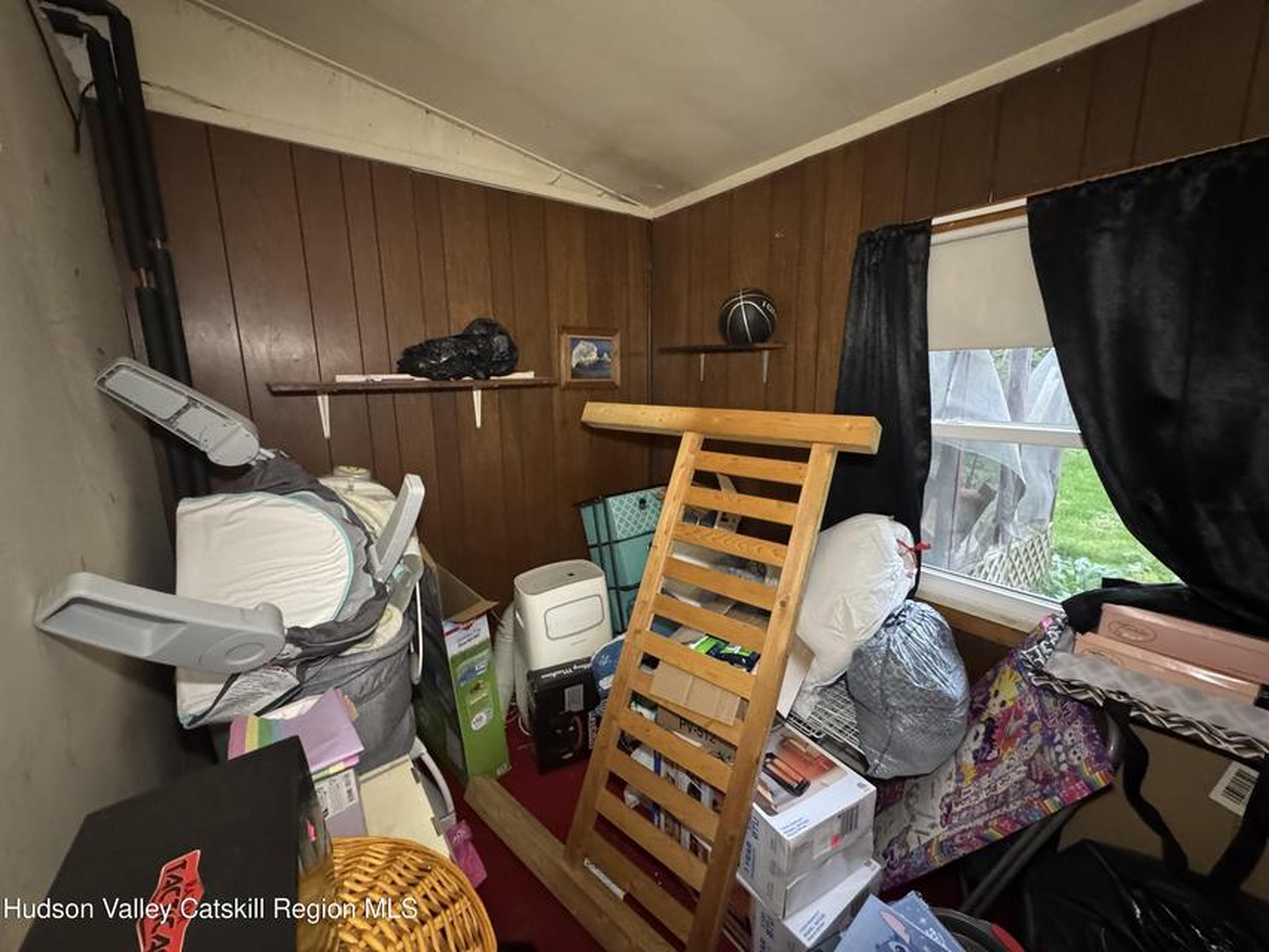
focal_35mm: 14
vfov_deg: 85.7
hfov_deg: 102.1
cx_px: 634
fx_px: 513
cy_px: 476
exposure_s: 1/30
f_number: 2.2
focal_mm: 2.22
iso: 1250
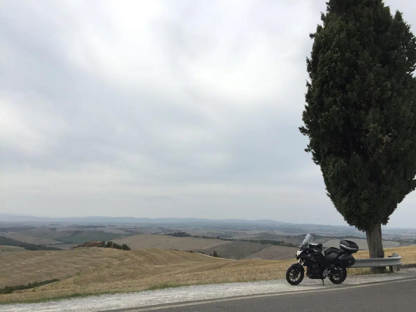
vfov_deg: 48.2
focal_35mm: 29
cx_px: 208
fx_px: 349
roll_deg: -3.2
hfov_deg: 61.7
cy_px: 156
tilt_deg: +7.8
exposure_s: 1/1883
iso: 32
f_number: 2.2
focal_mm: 4.15
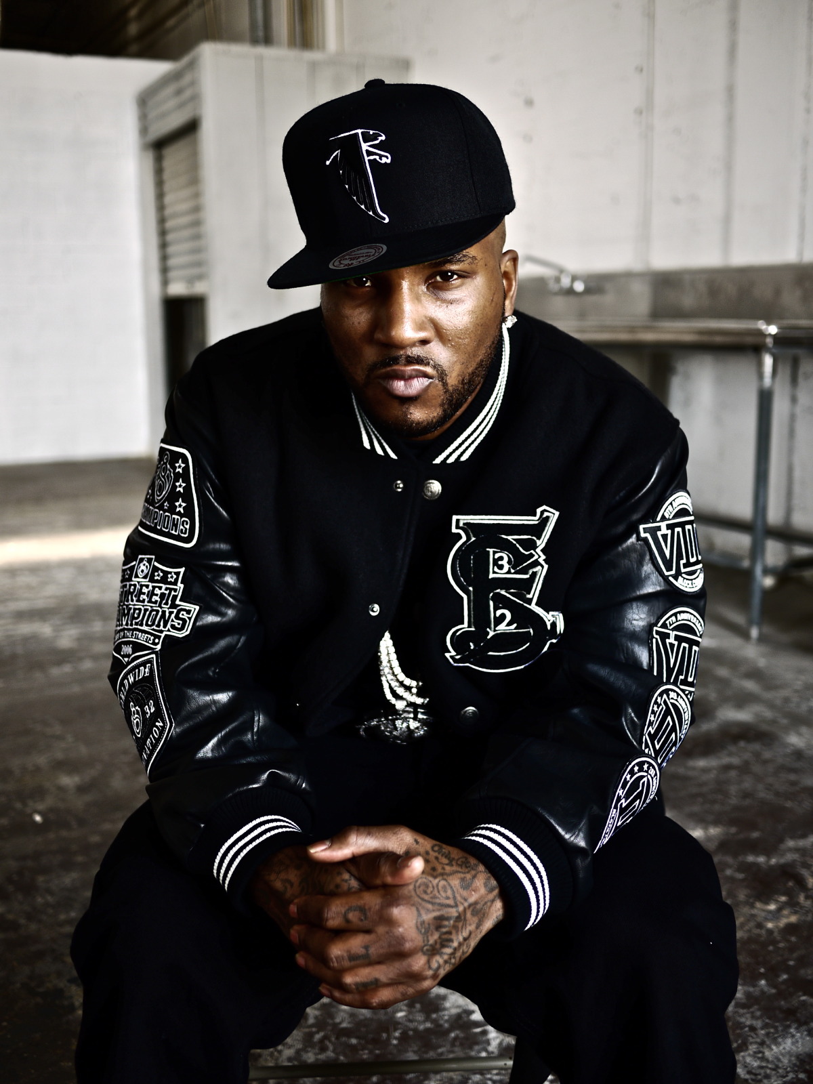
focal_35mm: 40
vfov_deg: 46.8
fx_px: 1253
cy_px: 542
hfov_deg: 36.0
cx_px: 406
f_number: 1.7
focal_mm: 20
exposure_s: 1/50
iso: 100
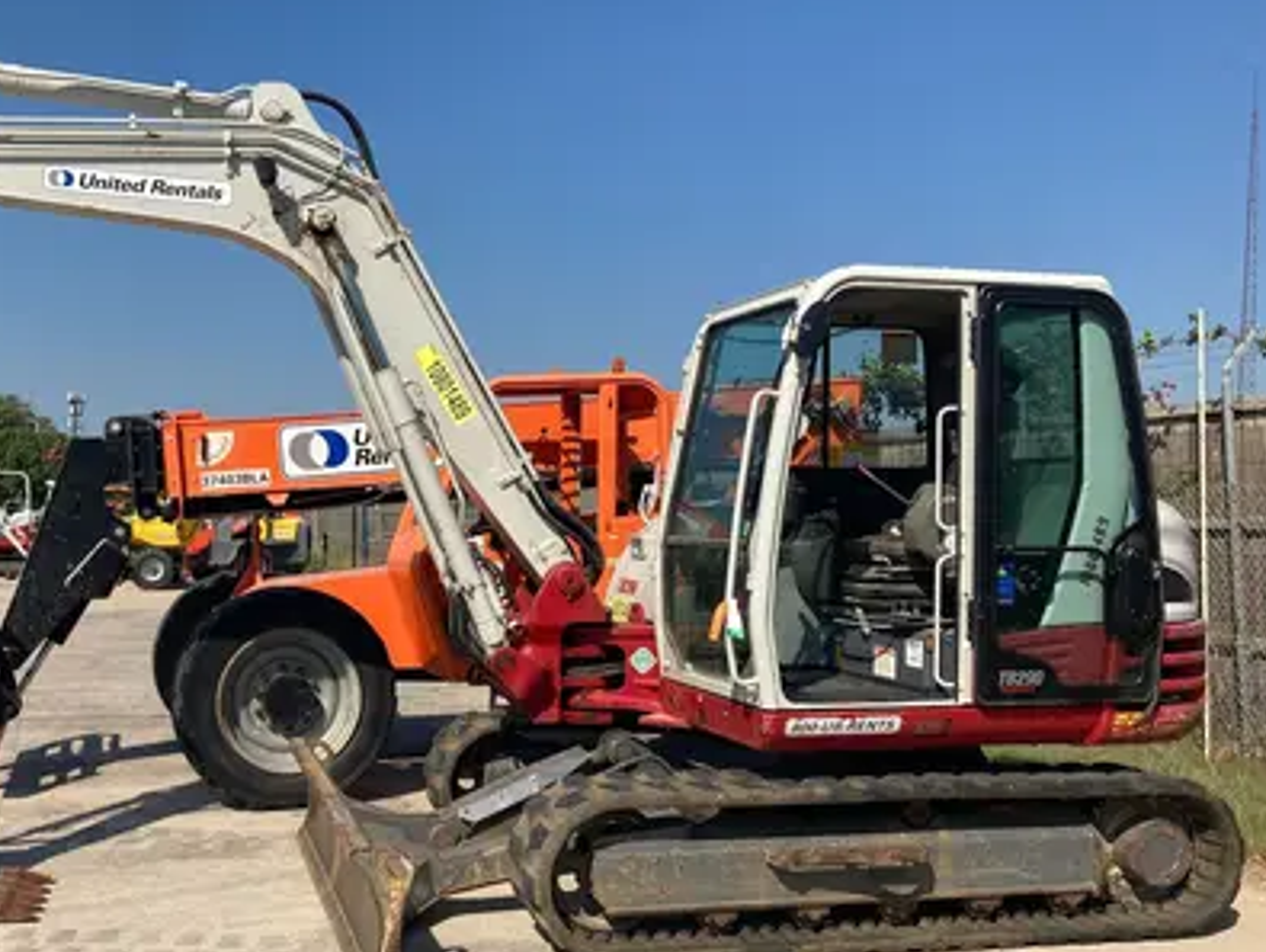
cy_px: 540
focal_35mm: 39
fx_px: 1428
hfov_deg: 47.2
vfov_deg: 36.8
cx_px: 449
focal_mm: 3.99
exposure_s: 1/2667
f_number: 1.8
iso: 20
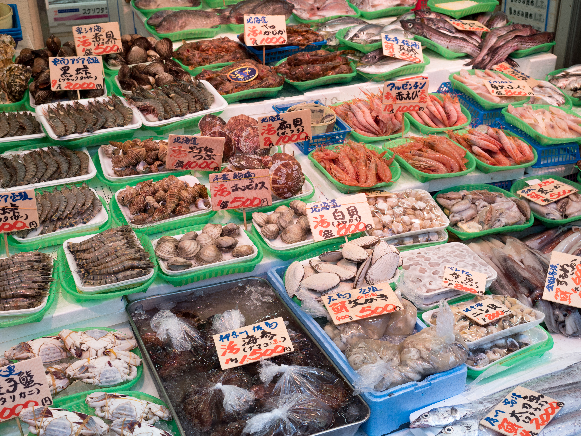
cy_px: 218
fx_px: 705
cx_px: 290
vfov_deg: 34.3
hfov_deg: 44.8
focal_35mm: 42
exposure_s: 1/125
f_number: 4
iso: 200
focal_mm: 21
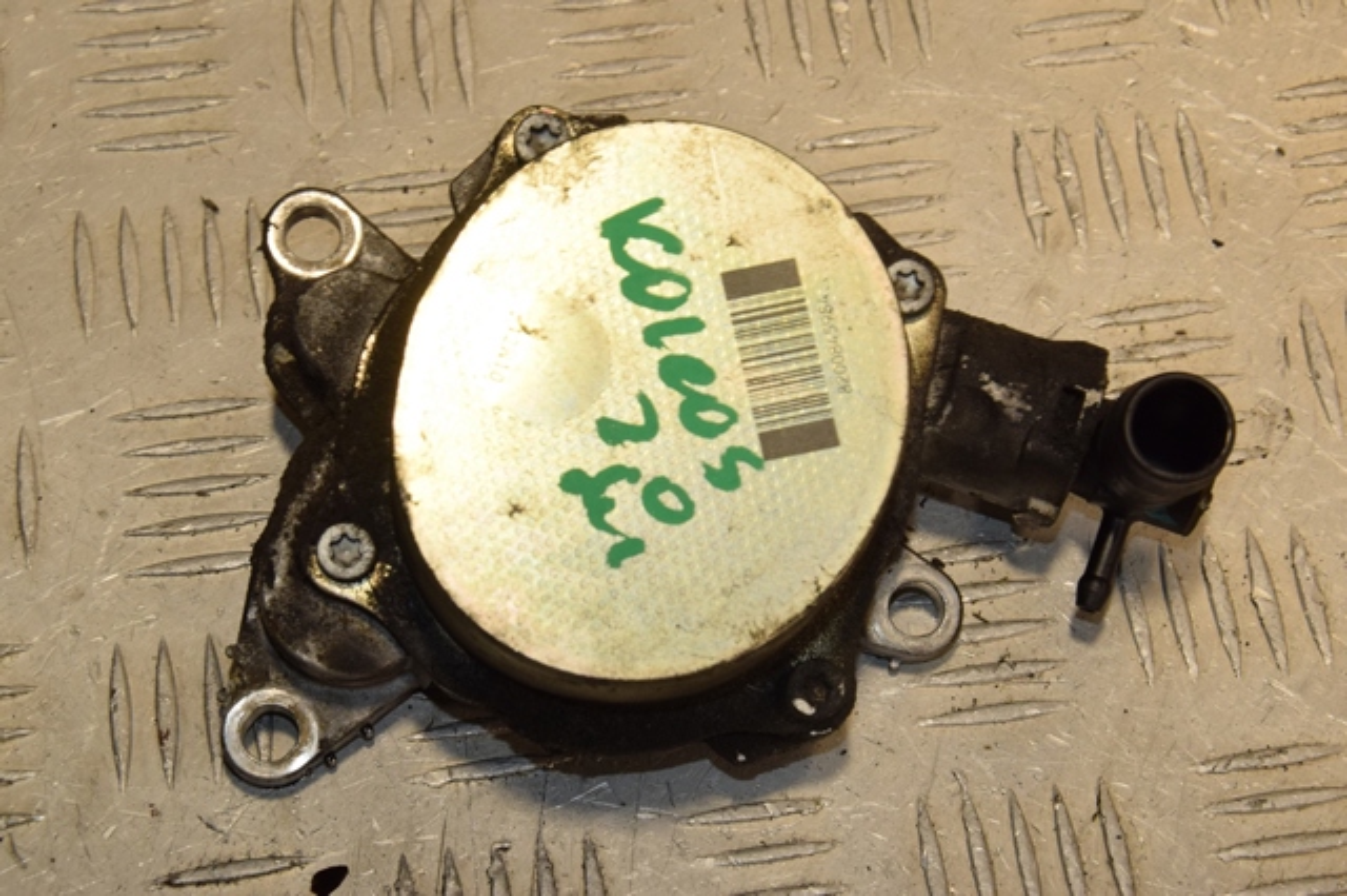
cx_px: 674
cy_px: 448
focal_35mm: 87
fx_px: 3253
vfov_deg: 15.7
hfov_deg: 23.4
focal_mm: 58
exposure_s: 1/200
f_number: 10
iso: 800
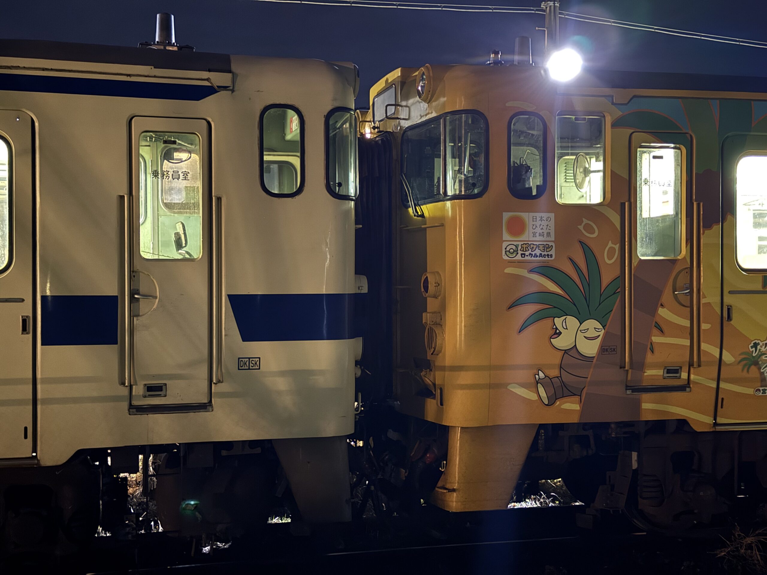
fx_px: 1064
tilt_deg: +0.6
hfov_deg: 39.7
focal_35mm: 48
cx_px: 384
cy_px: 288
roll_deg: +0.2
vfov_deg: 30.3
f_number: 1.78
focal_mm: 6.76
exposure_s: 1/2
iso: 1000
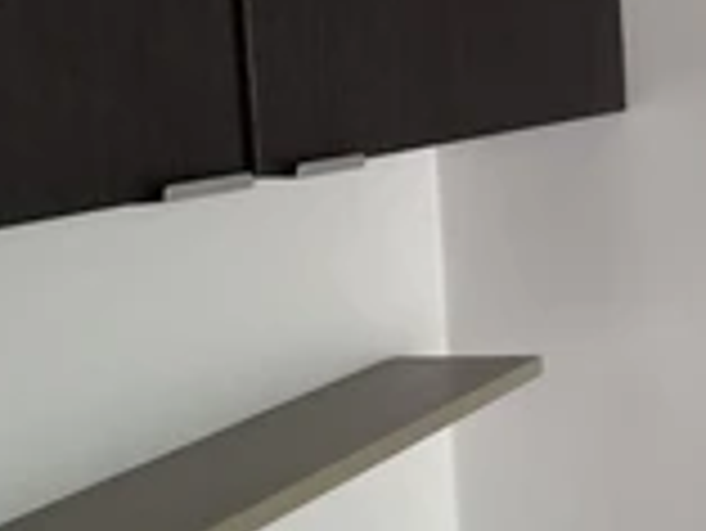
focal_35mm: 44
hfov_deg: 26.1
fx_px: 898
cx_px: 1135
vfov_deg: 31.1
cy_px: 32
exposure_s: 1/50
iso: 400
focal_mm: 2.2
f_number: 2.2
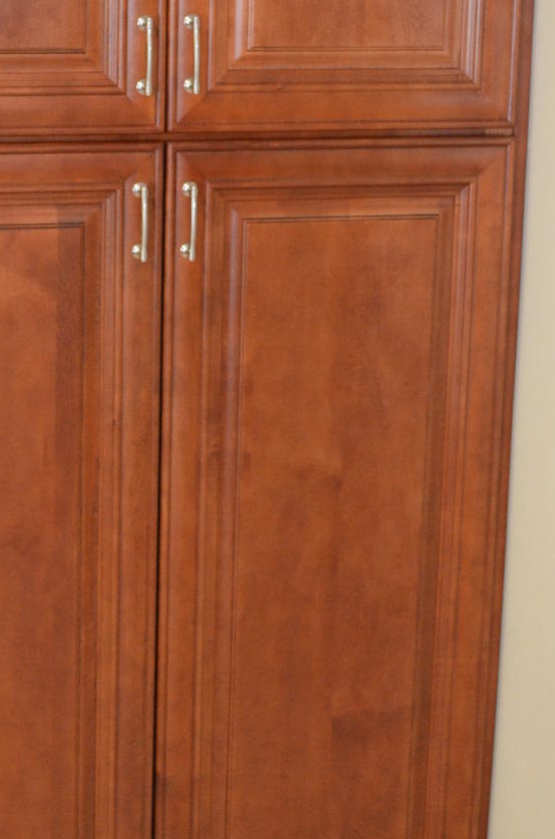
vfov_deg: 23.6
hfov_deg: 15.6
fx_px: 1999
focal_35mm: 86
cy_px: 295
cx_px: 47
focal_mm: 24
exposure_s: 1/60
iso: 1600
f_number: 4
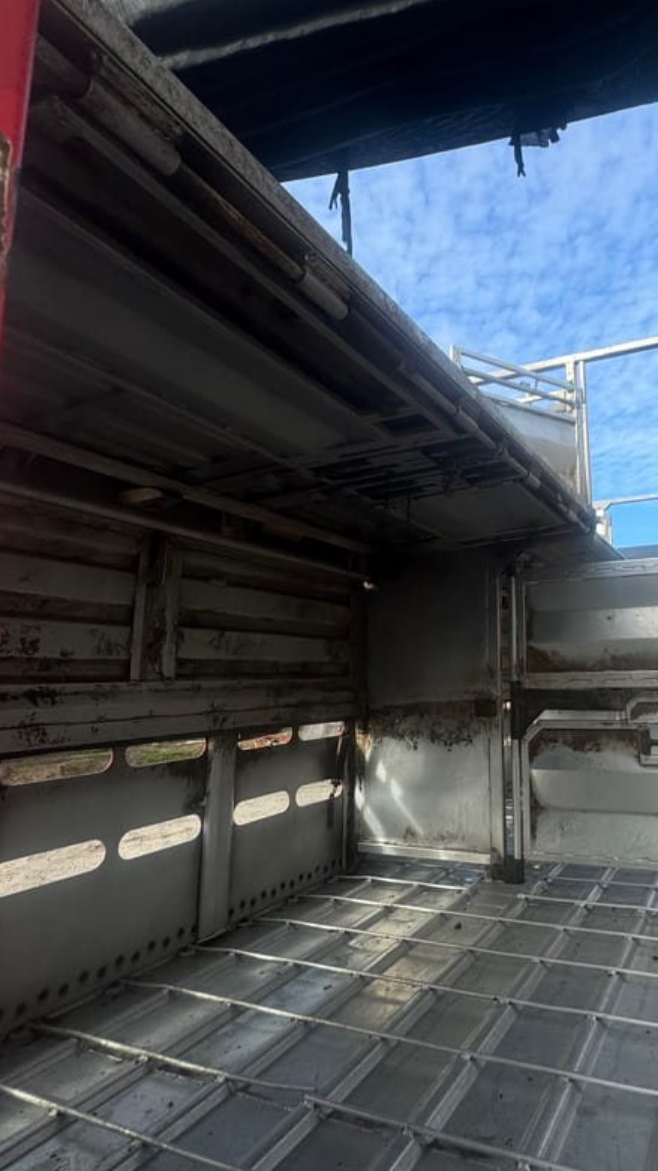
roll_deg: +1.9
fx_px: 621
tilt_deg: +11.6
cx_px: 502
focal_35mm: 20
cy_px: 571
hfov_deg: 53.1
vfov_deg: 86.6
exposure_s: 1/968
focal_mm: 2.22
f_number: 2.2
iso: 50
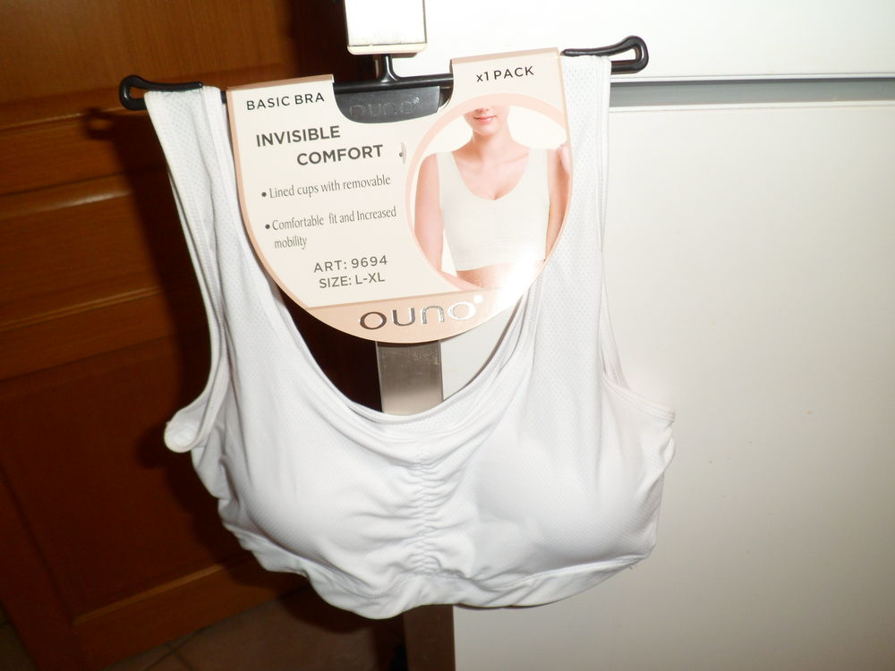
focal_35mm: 27
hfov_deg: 65.3
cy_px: 336
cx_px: 448
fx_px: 698
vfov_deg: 51.4
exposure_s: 1/30
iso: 100
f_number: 3.3
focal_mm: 4.9
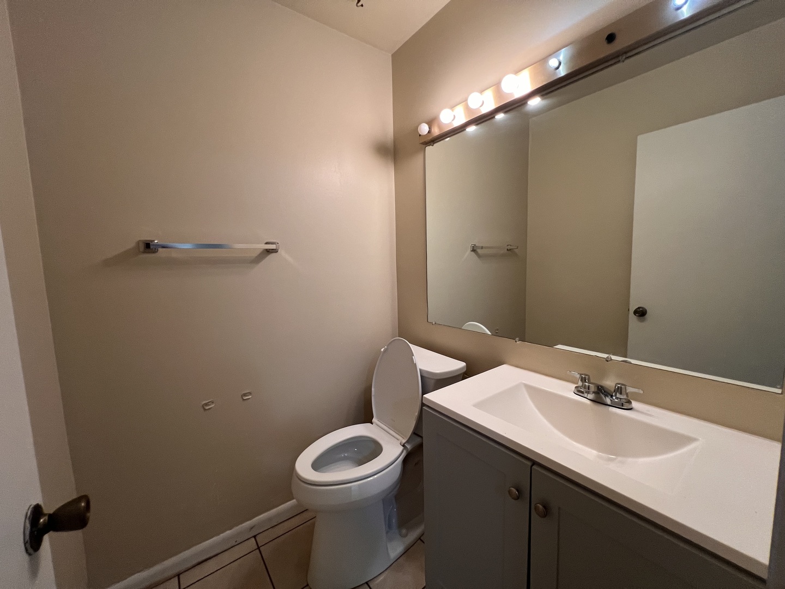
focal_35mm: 13
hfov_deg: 106.2
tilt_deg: -8.1
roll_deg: +2.0
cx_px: 392
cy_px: 294
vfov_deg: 89.9
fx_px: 295
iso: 200
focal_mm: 1.57
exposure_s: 1/60
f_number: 1.8
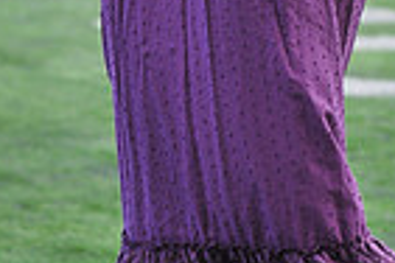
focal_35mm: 358
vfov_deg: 3.8
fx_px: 3928
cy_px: -330
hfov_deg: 5.8
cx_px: 160
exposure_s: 1/640
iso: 500
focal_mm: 112
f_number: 4
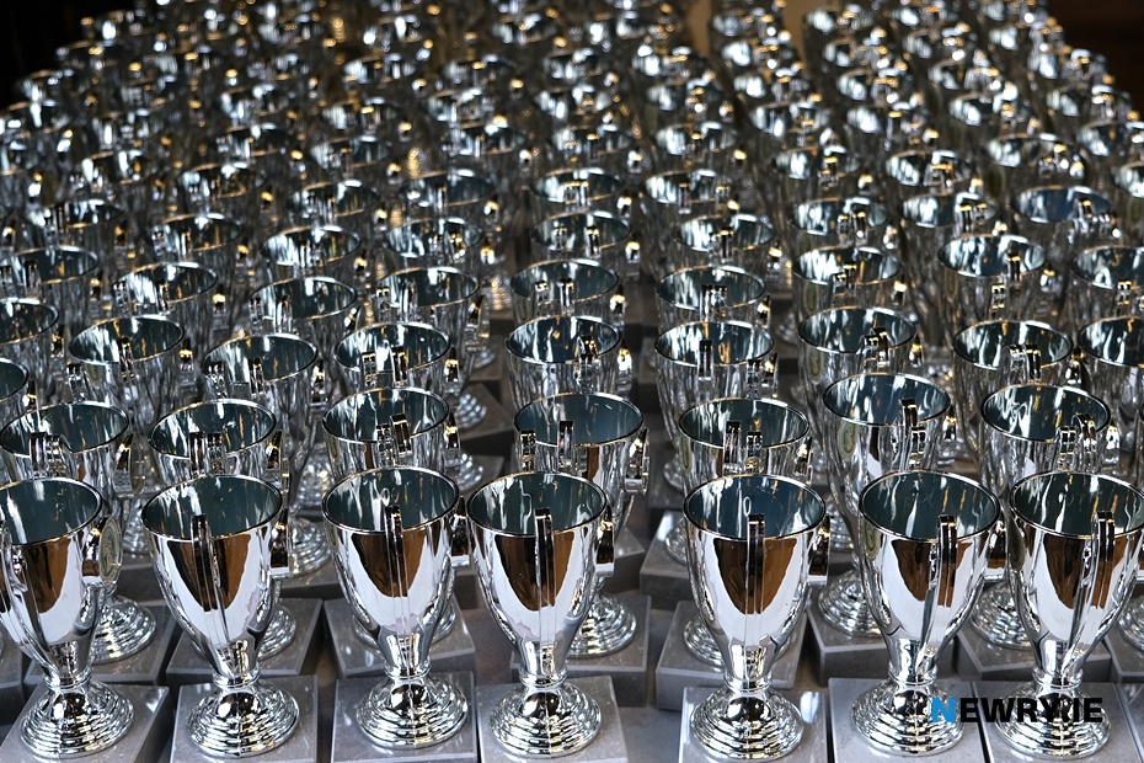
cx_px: 572
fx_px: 985
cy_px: 382
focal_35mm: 31
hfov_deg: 60.3
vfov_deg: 42.3
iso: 400
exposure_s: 1/56
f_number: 3.6
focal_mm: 20.5
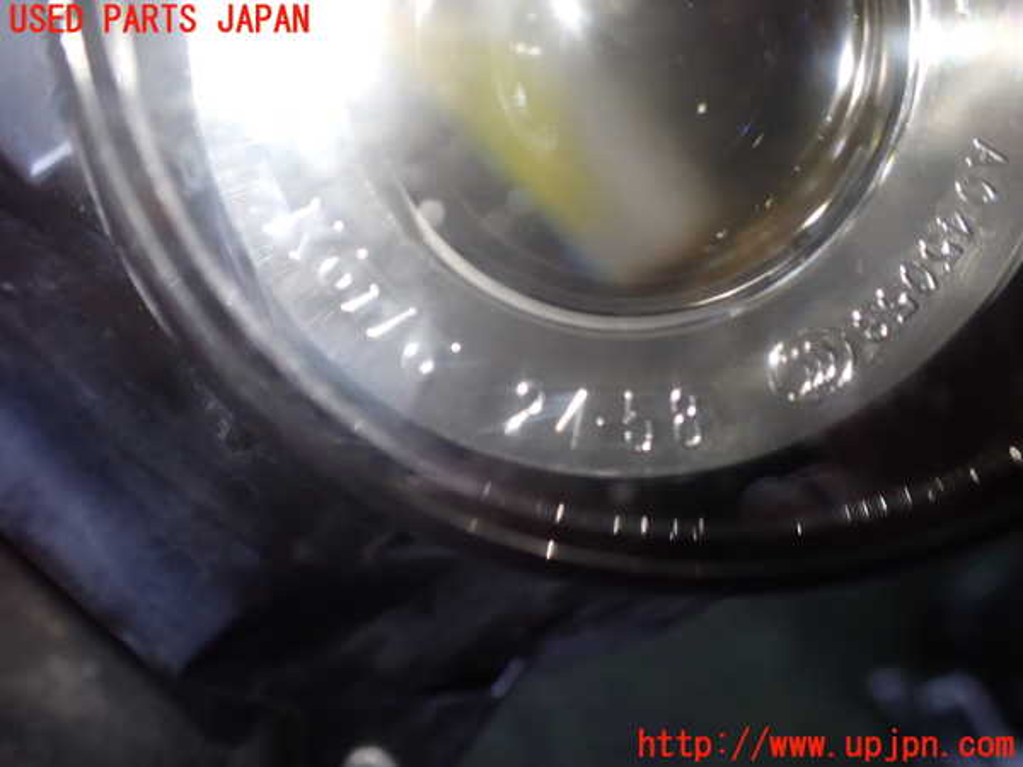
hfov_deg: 60.0
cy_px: 384
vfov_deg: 46.8
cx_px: 512
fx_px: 887
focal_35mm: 30
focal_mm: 5.4
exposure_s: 1/125
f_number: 2.3
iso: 320
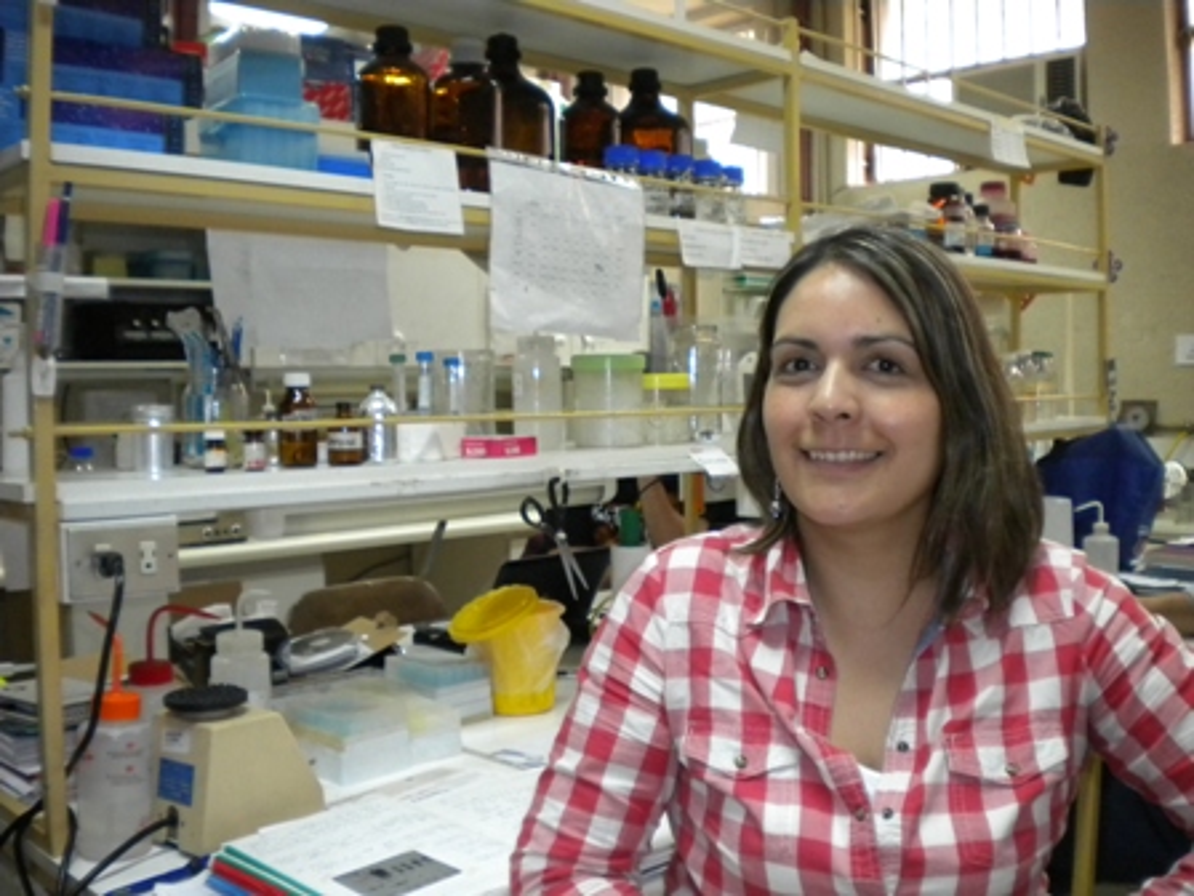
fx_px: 1207
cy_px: 448
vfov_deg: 40.7
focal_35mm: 35
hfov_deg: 52.6
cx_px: 597
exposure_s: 1/31.4
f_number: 3.1
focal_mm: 6.3
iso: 400
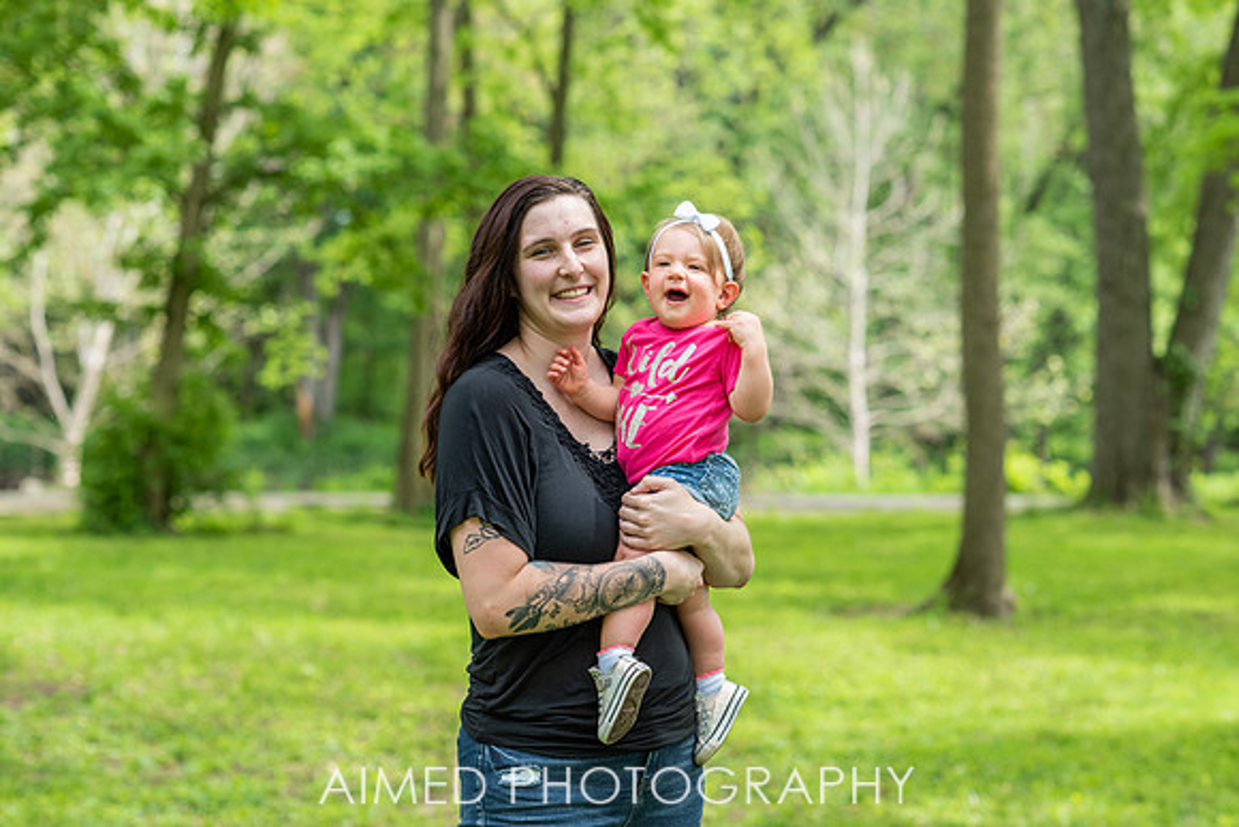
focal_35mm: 89
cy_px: 422
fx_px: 3066
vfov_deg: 15.4
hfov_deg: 22.8
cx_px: 649
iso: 320
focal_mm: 85
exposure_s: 1/1000
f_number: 3.5
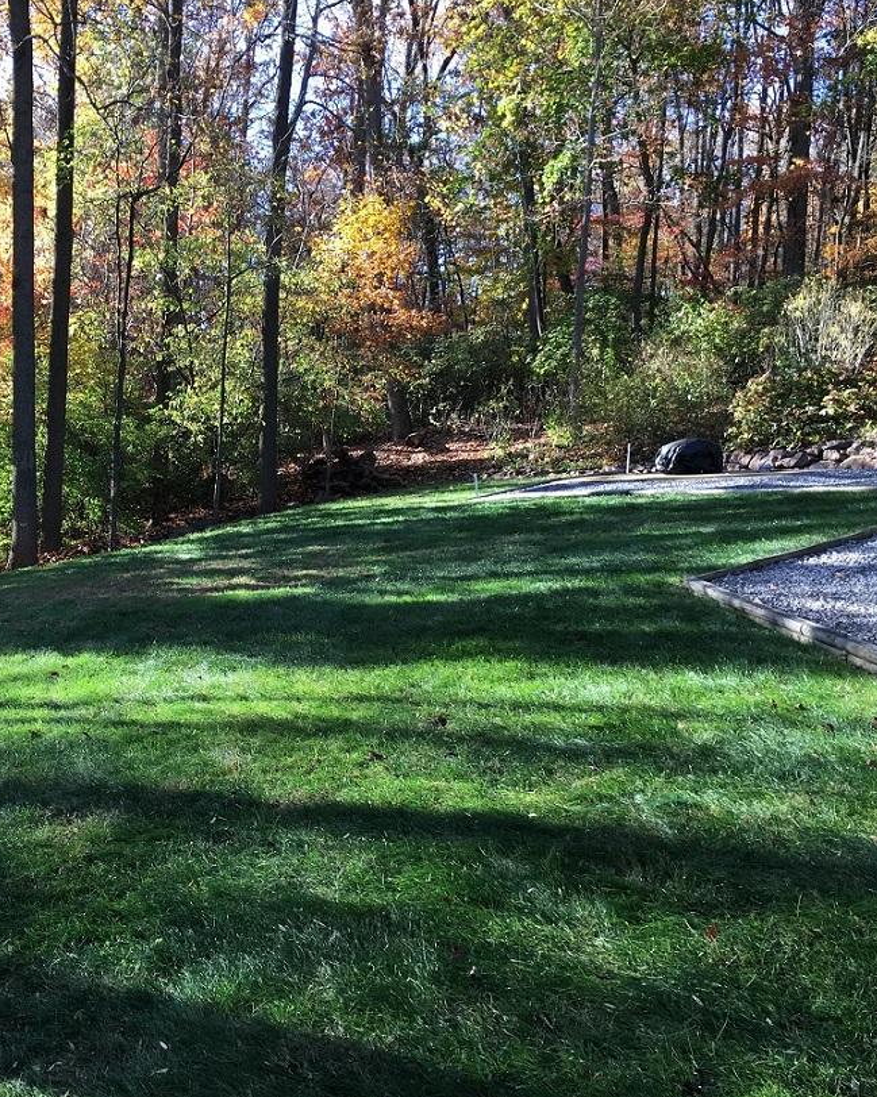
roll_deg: -2.7
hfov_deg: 38.6
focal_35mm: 38
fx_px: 1234
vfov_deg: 48.0
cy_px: 546
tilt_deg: -1.8
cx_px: 282
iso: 25
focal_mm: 4.15
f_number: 2.2
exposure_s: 1/120
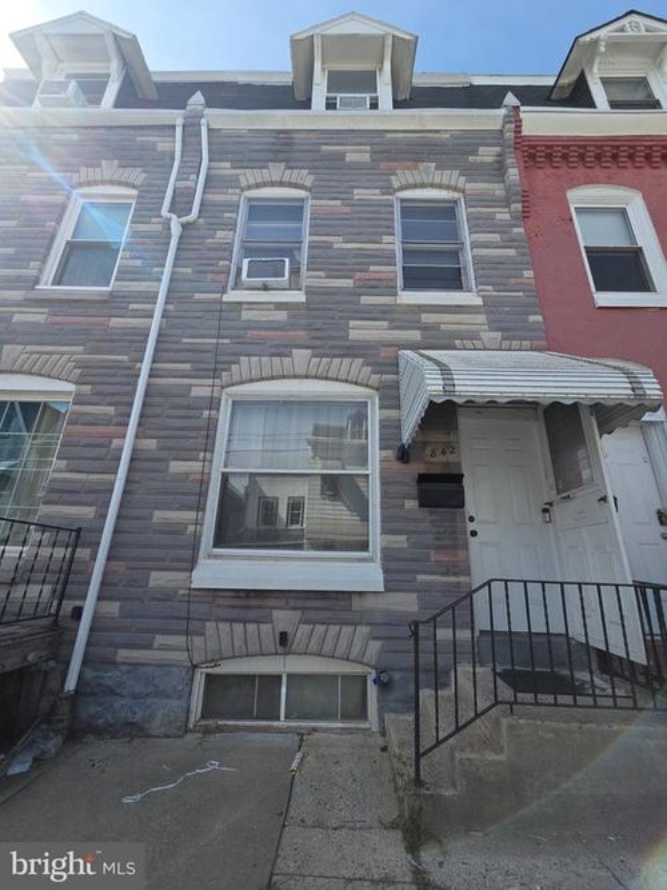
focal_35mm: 13
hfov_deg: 89.9
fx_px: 334
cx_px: 334
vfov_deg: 106.2
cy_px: 445
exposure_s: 1/1076
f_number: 2.2
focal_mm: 2.2
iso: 50
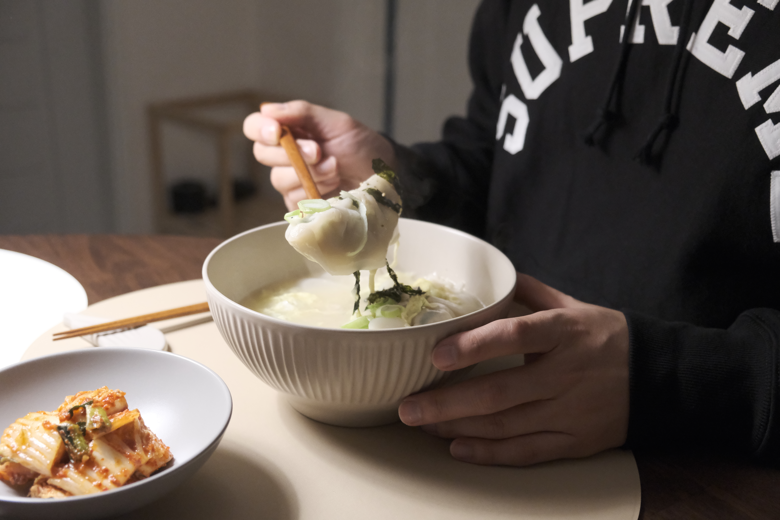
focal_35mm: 43
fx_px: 932
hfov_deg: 45.4
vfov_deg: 31.2
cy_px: 260
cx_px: 390
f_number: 3.2
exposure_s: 1/85
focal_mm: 28.9
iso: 6400
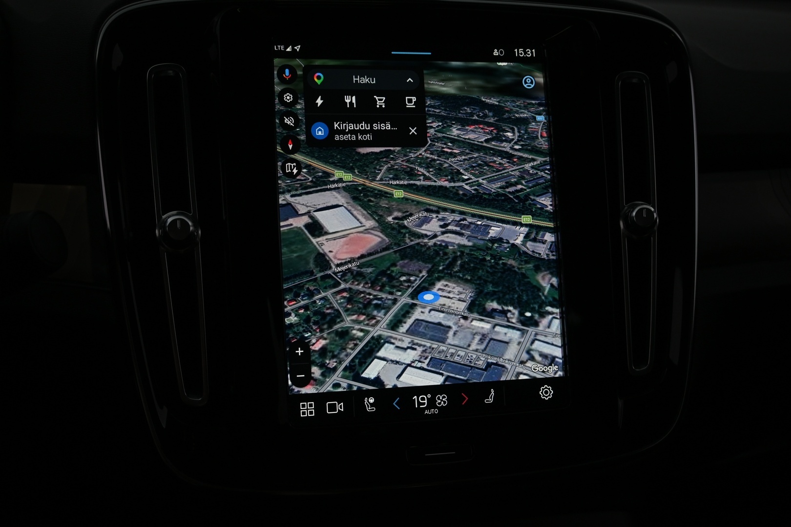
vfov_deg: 34.2
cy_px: 264
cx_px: 396
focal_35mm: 39
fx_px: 857
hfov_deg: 49.6
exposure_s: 1/50
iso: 320
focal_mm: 26
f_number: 4.5
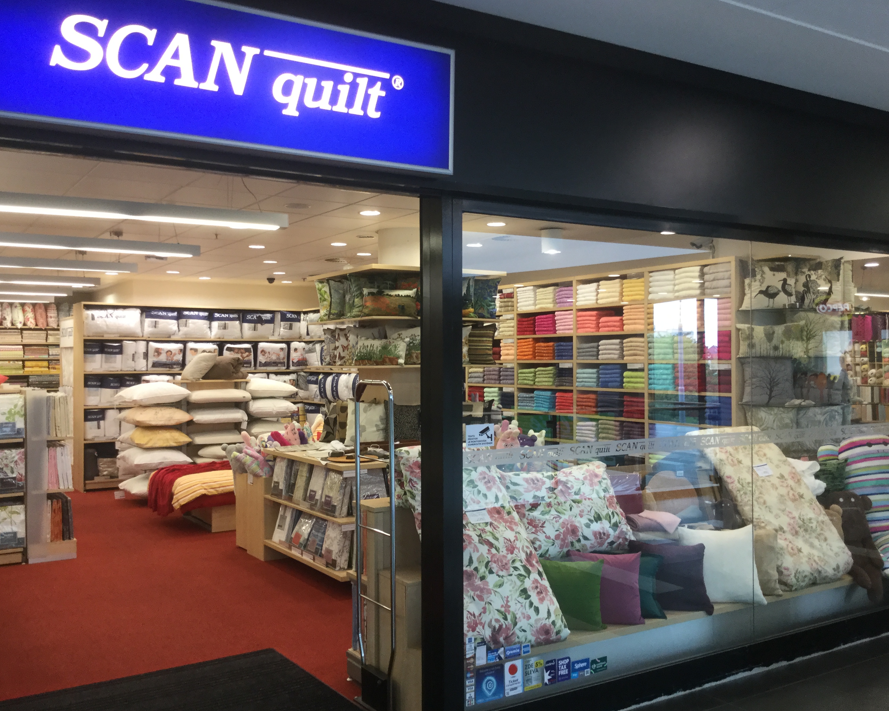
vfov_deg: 44.5
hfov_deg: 54.2
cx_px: 432
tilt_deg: +1.1
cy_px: 357
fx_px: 868
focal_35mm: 33
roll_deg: -0.6
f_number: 2.4
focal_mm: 3.3
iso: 80
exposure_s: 1/33
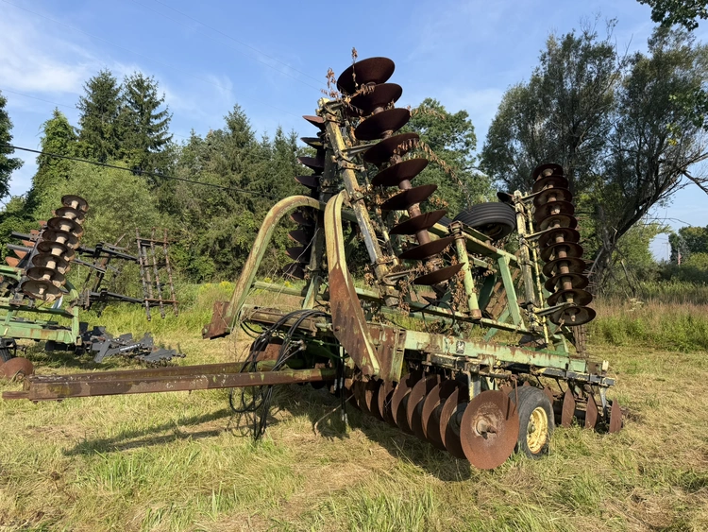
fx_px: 491
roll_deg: +1.3
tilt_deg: +0.8
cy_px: 266
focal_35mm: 24
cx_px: 354
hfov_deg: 71.6
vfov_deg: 56.8
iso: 80
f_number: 1.78
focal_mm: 6.76
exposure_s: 1/2299
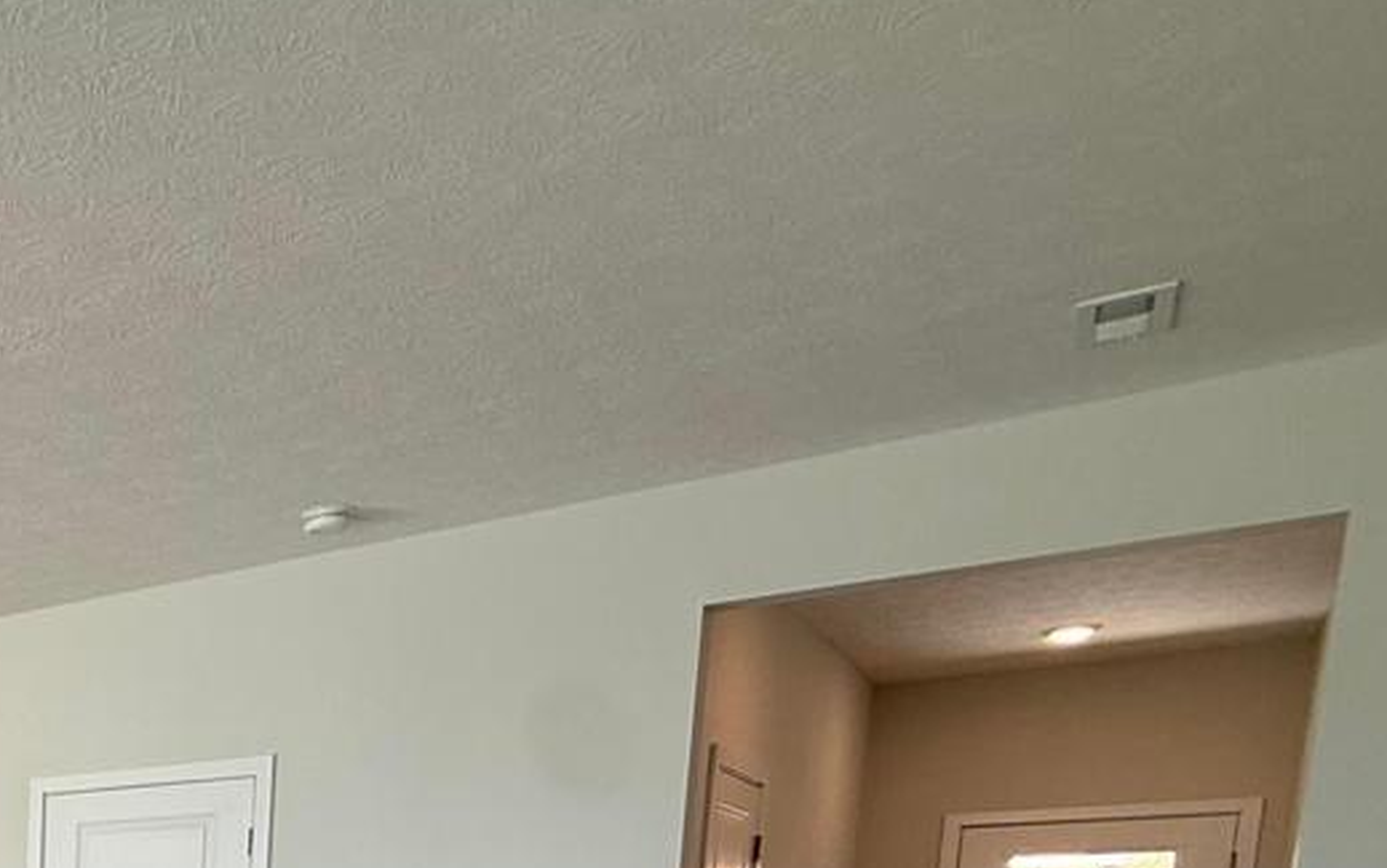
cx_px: -314
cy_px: 1162
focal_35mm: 39
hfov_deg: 37.1
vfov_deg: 27.0
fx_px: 1475
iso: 64
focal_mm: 2.22
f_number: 2.2
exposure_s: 1/99
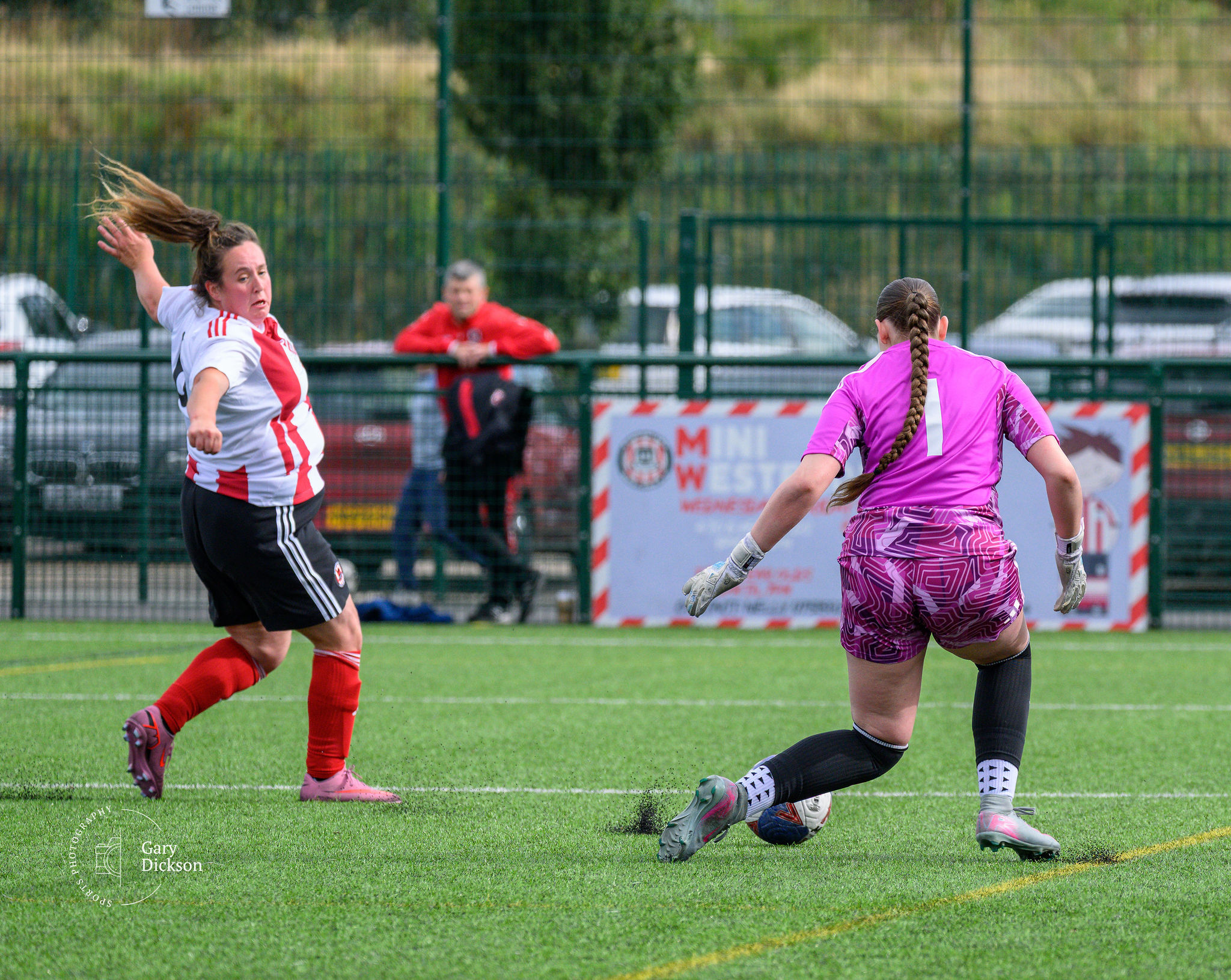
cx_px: 900
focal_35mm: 406
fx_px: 14763
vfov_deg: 3.8
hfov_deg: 4.8
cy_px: 520
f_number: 5
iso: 720
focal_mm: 250
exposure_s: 1/1600
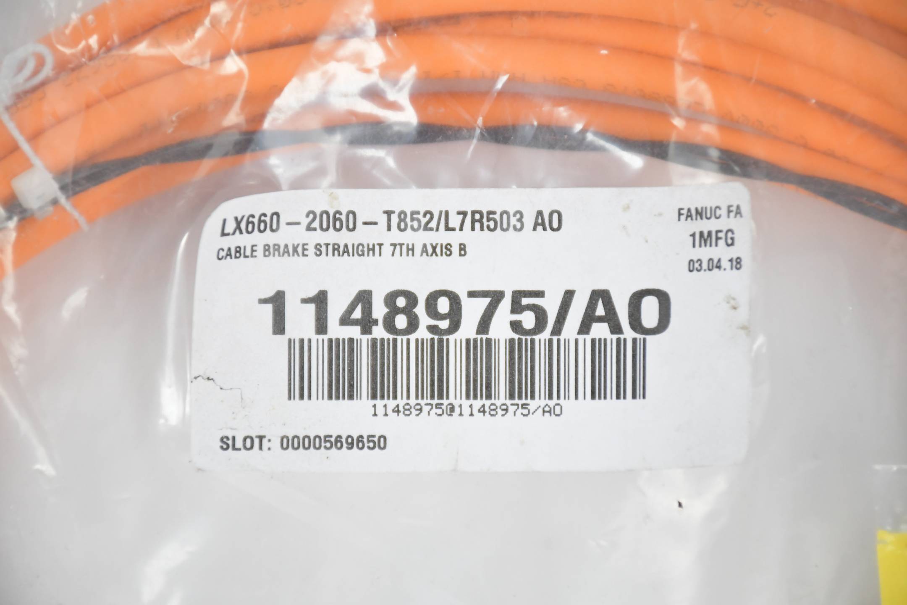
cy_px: 302
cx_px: 454
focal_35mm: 210
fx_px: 5290
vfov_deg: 6.5
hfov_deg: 9.8
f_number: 5.6
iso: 3600
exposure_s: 1/250
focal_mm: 140
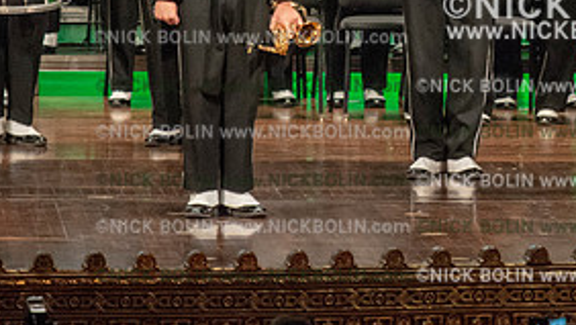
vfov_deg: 2.6
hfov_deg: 4.6
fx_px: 7228
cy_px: -57
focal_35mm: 473
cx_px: 572
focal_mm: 220
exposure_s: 1/320
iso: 8000
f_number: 5.6
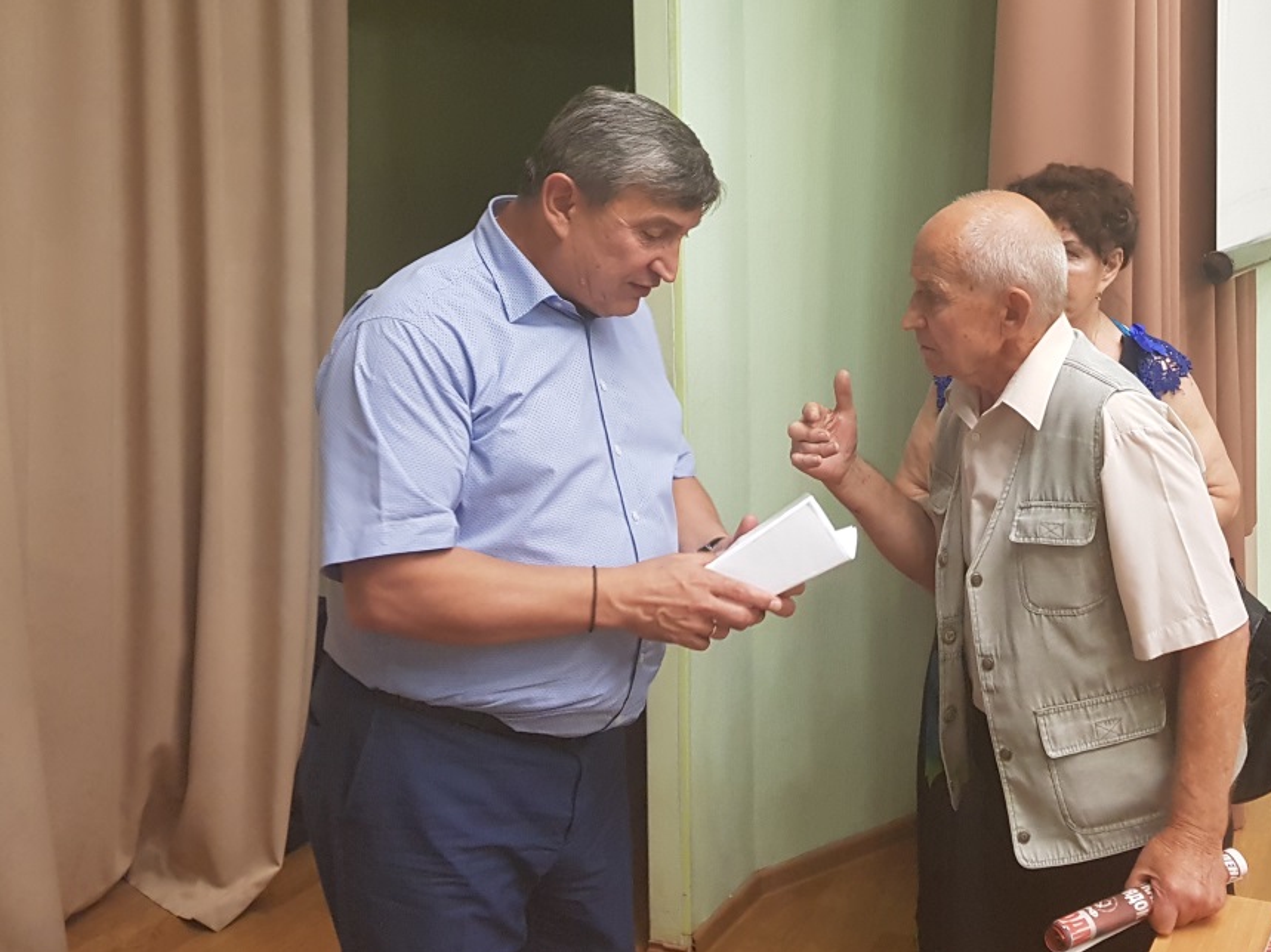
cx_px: 722
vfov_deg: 45.4
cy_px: 473
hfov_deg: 58.1
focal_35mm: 31
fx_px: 1138
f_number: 1.7
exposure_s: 1/33
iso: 200
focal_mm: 4.2
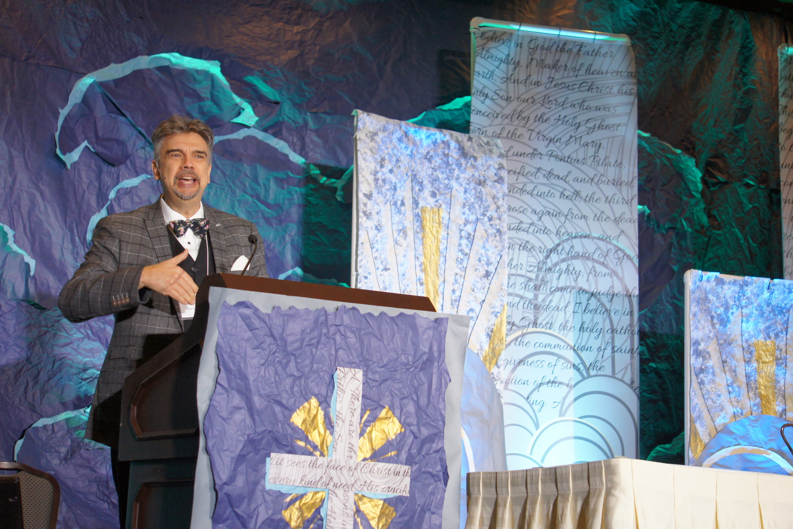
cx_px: 395
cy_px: 262
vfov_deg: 16.4
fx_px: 1839
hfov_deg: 24.3
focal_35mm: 84
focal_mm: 55
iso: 1000
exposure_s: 1/100
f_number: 4.5
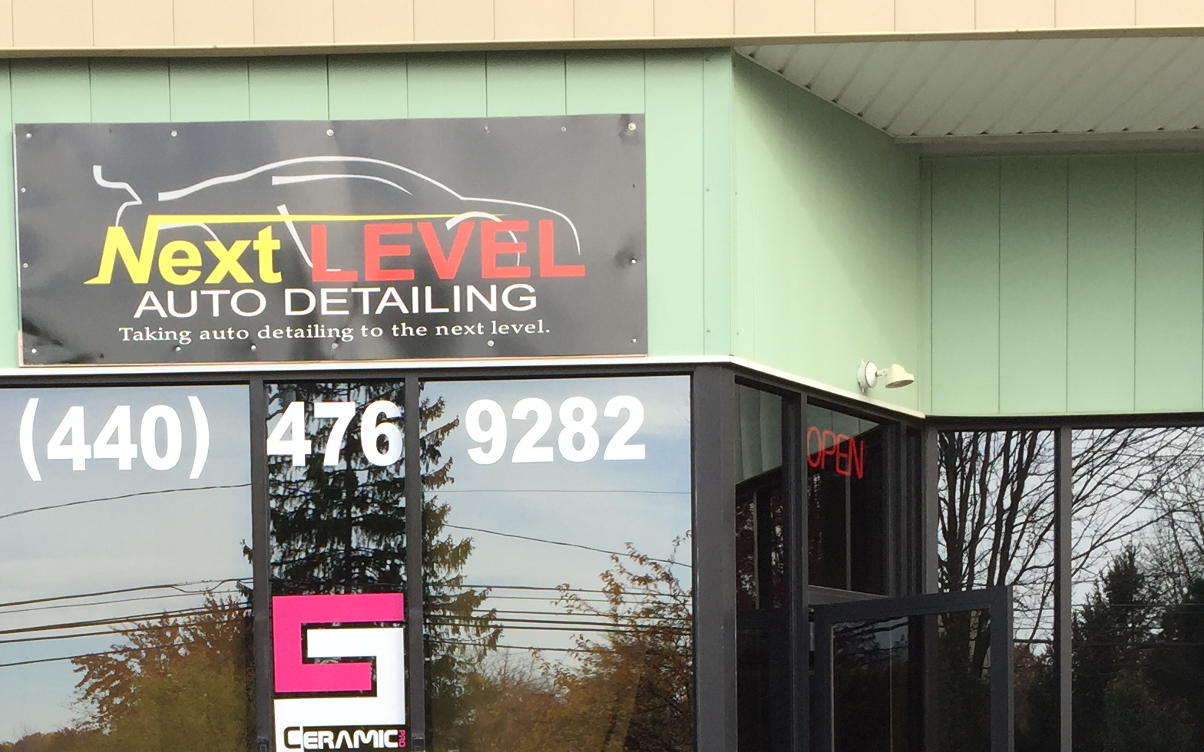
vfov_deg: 19.1
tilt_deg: -2.5
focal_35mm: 64
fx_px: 2100
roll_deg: -0.2
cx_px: 347
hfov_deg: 31.6
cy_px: 928
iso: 32
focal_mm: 4.15
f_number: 2.2
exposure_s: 1/425
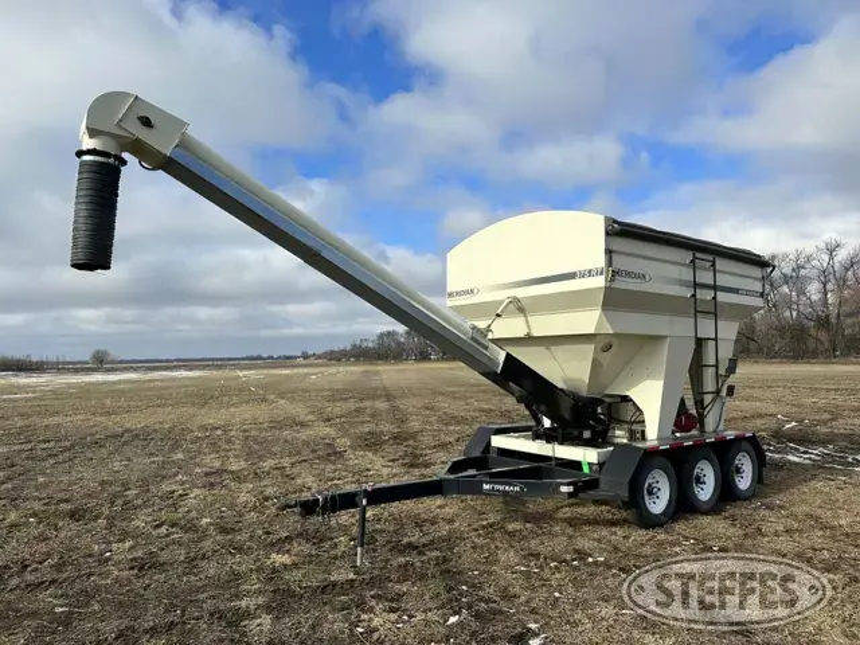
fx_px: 596
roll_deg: +2.7
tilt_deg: +5.0
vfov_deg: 56.8
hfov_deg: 71.6
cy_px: 322
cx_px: 430
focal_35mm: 24
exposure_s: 1/6211
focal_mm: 6.86
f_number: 1.78
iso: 80
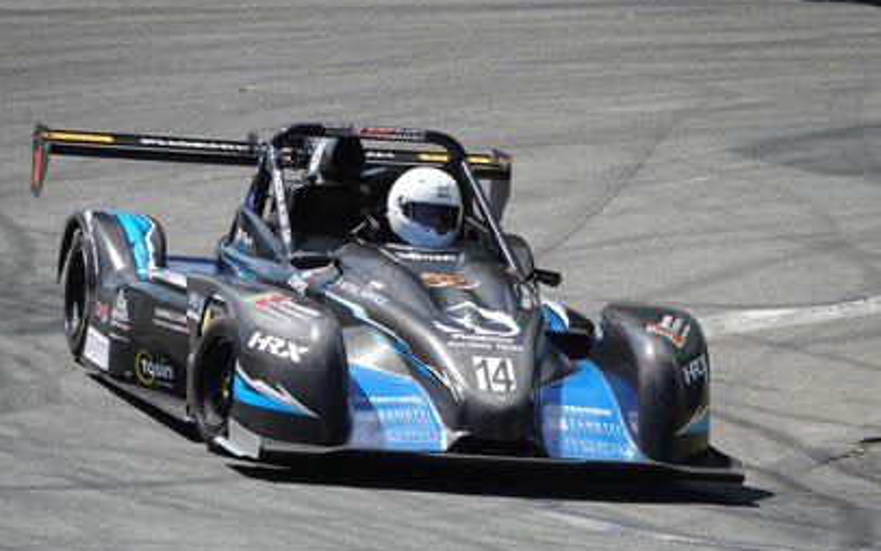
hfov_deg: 6.0
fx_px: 8406
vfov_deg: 3.8
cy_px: 315
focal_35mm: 350
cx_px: 414
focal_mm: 113.69
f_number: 4
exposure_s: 1/800
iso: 100
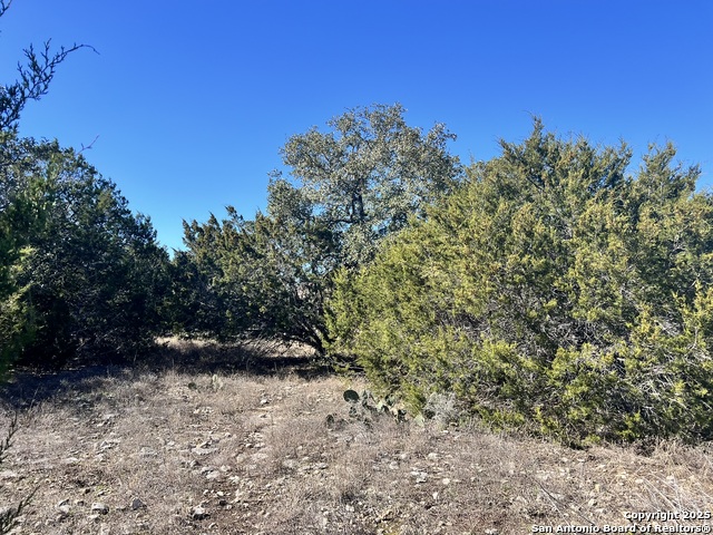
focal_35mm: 26
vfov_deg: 53.1
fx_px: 536
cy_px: 268
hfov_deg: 67.3
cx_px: 356
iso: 50
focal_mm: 5.7
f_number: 1.5
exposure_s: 1/1751
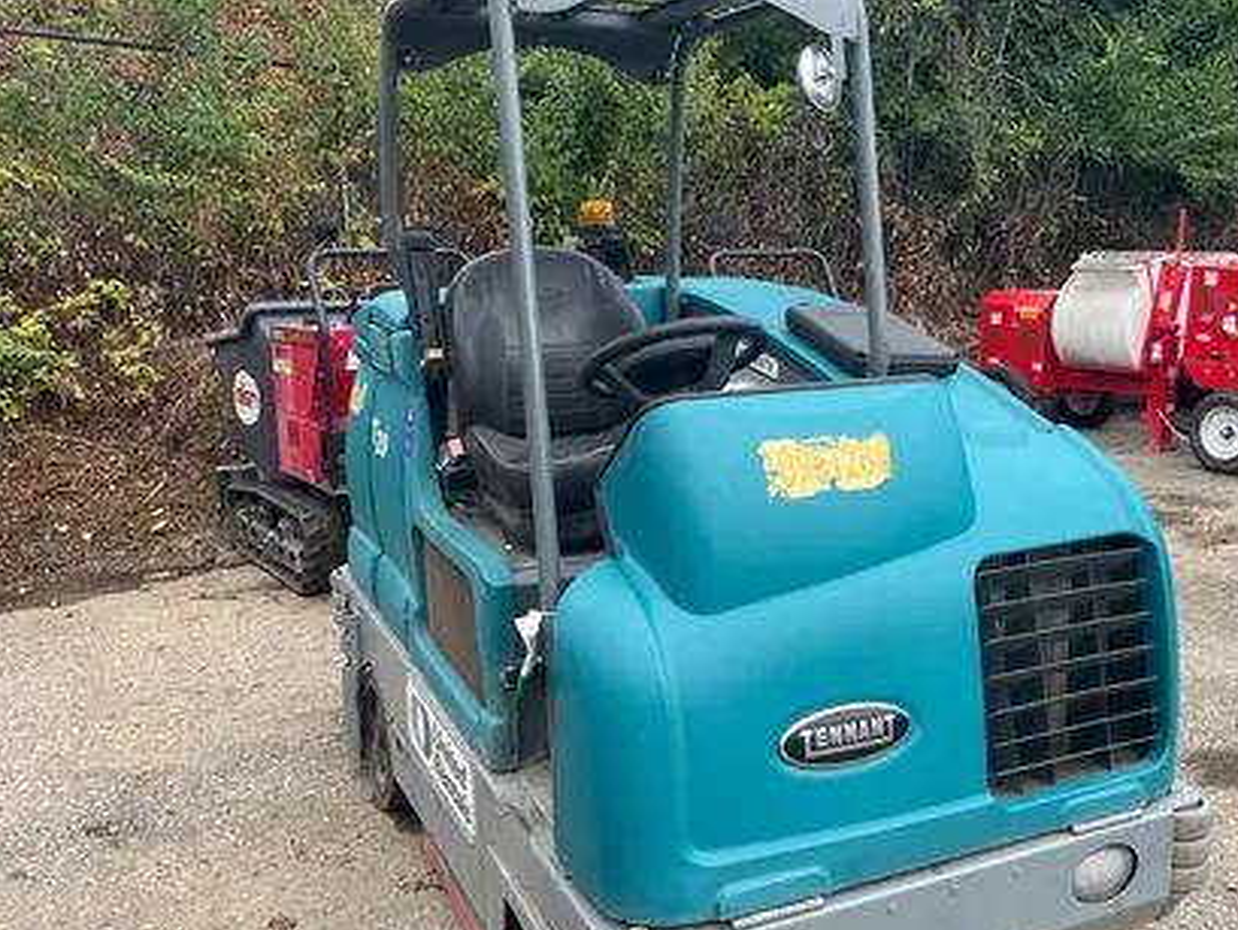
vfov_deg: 40.7
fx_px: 1252
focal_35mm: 35
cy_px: 477
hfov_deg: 52.3
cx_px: 726
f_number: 1.6
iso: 40
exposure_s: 1/281
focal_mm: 5.1
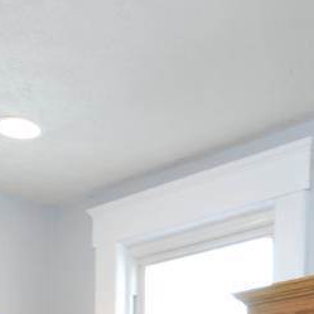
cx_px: 202
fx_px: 790
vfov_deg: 17.8
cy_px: 571
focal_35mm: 77
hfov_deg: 22.4
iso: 280
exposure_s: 1/30
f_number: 4
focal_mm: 10
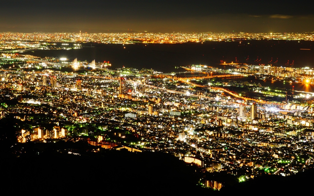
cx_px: 175
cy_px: 73
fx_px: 488
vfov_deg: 22.7
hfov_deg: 35.6
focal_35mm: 57
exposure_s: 75
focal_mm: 30
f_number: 13
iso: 200
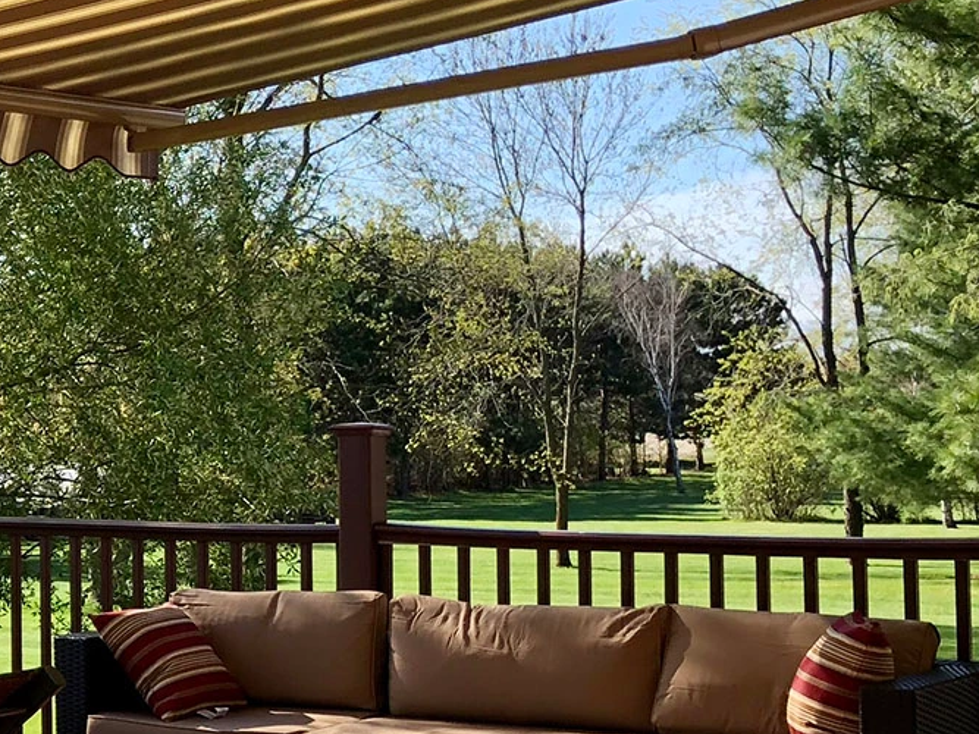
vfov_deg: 17.5
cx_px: -486
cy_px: 446
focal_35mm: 84
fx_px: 2375
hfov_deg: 20.1
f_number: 1.8
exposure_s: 1/510
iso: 20
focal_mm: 4
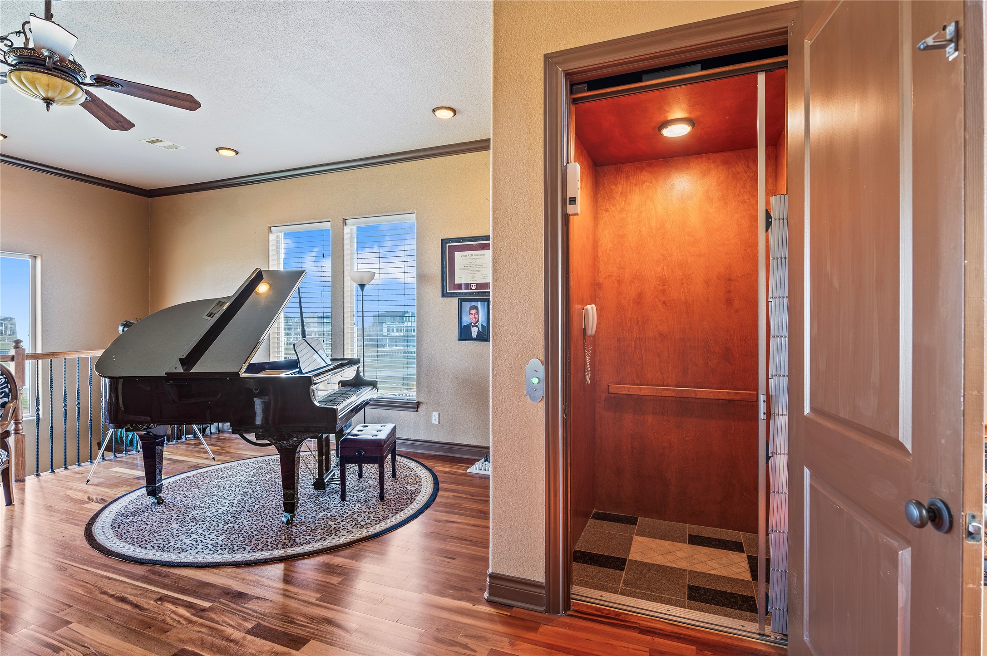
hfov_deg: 93.3
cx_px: 494
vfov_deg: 70.4
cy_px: 328
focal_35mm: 17
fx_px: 466
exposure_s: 1/1.25
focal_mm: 17
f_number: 4.5
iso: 100
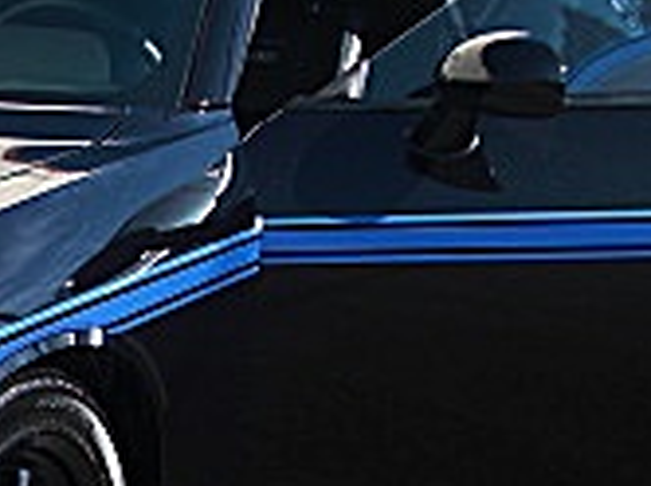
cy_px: 529
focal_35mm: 139
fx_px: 2610
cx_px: -141
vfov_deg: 10.5
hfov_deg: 13.8
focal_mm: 6.3
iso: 50
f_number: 2.8
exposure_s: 1/400
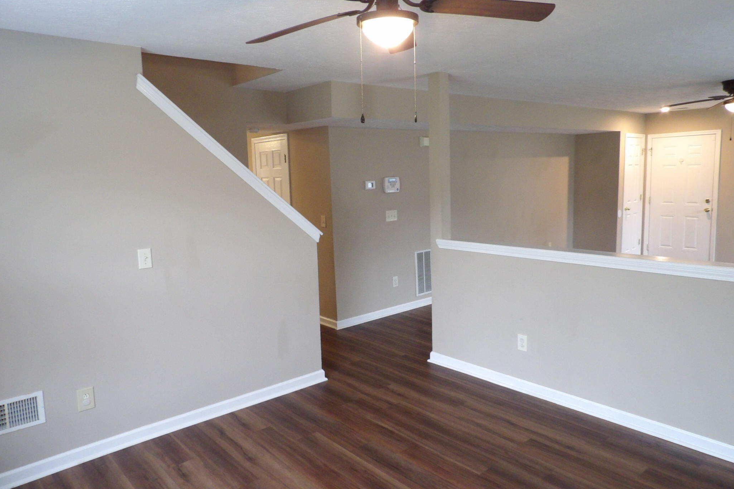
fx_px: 510
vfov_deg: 51.3
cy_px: 248
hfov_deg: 71.5
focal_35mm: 25
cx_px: 367
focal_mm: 4.3
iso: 371
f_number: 3.2
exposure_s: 1/17
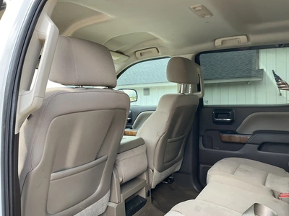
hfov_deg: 61.7
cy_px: 108
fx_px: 242
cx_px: 144
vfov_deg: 48.2
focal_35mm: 29
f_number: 1.8
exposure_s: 1/122
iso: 32
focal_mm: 3
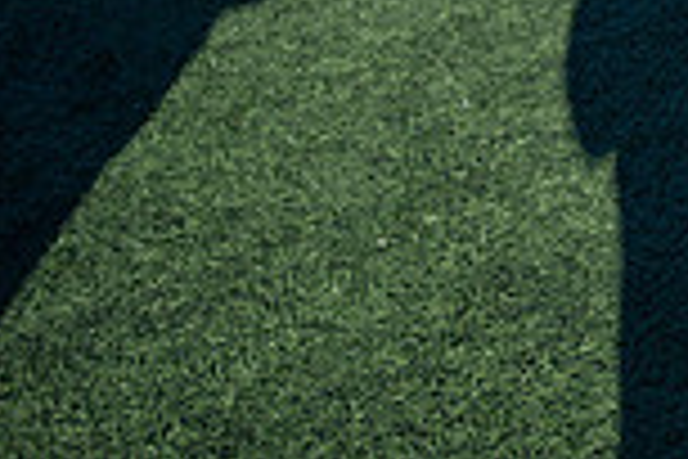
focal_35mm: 53
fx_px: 1013
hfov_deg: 25.1
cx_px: 1106
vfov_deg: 18.6
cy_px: -407
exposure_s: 1/2000
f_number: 4
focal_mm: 14
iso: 160
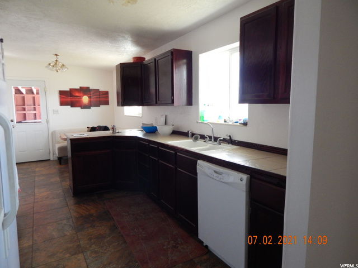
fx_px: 238
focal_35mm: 23
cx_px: 179
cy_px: 134
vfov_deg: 58.9
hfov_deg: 73.9
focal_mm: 4
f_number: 3
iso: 400
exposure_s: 1/60
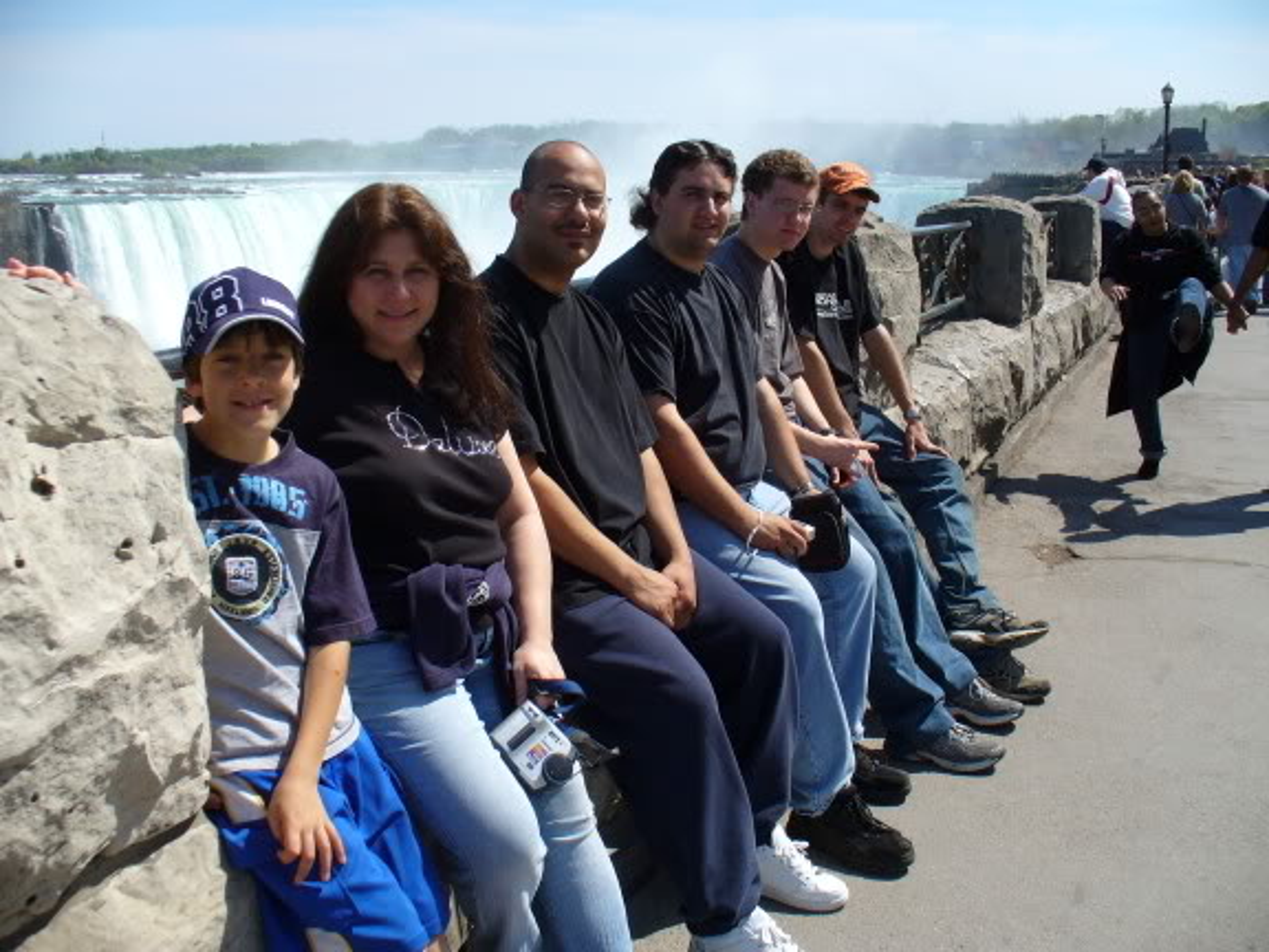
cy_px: 476
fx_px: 1356
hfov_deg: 50.1
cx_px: 634
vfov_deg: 38.7
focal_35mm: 37
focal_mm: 6.1
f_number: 5.6
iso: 64
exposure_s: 1/320
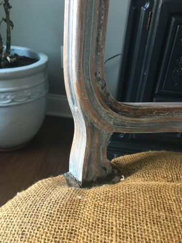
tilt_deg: -29.2
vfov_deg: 61.7
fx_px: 203
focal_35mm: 29
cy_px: 122
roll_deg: -2.2
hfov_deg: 48.2
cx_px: 91
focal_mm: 4.15
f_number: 2.2
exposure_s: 1/30
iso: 125
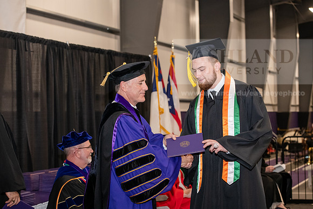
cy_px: 104
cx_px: 156
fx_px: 609
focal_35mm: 70
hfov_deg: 28.8
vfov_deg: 19.5
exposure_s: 1/200
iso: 2500
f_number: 5
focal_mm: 70
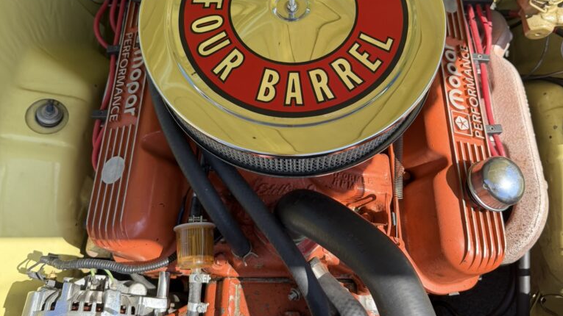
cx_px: 281
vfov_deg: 33.3
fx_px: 522
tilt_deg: -61.4
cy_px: 96
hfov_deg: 56.6
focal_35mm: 35
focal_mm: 6.76
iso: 100
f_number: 1.78
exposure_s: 1/1855
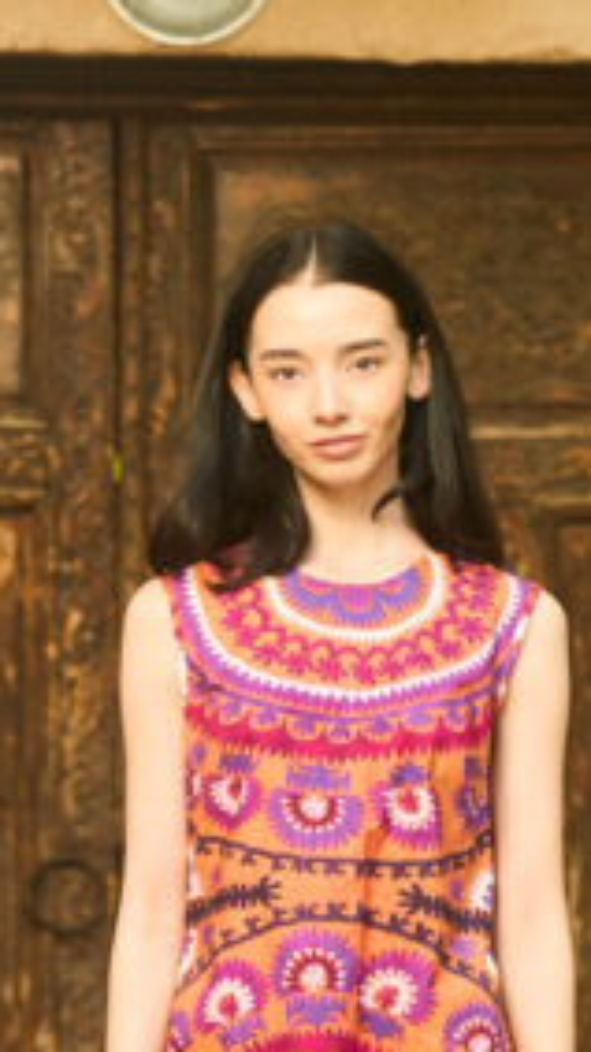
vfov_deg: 12.7
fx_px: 4657
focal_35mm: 167
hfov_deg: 7.3
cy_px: 1102
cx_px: 282
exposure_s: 1/160
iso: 800
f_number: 2.8
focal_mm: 70
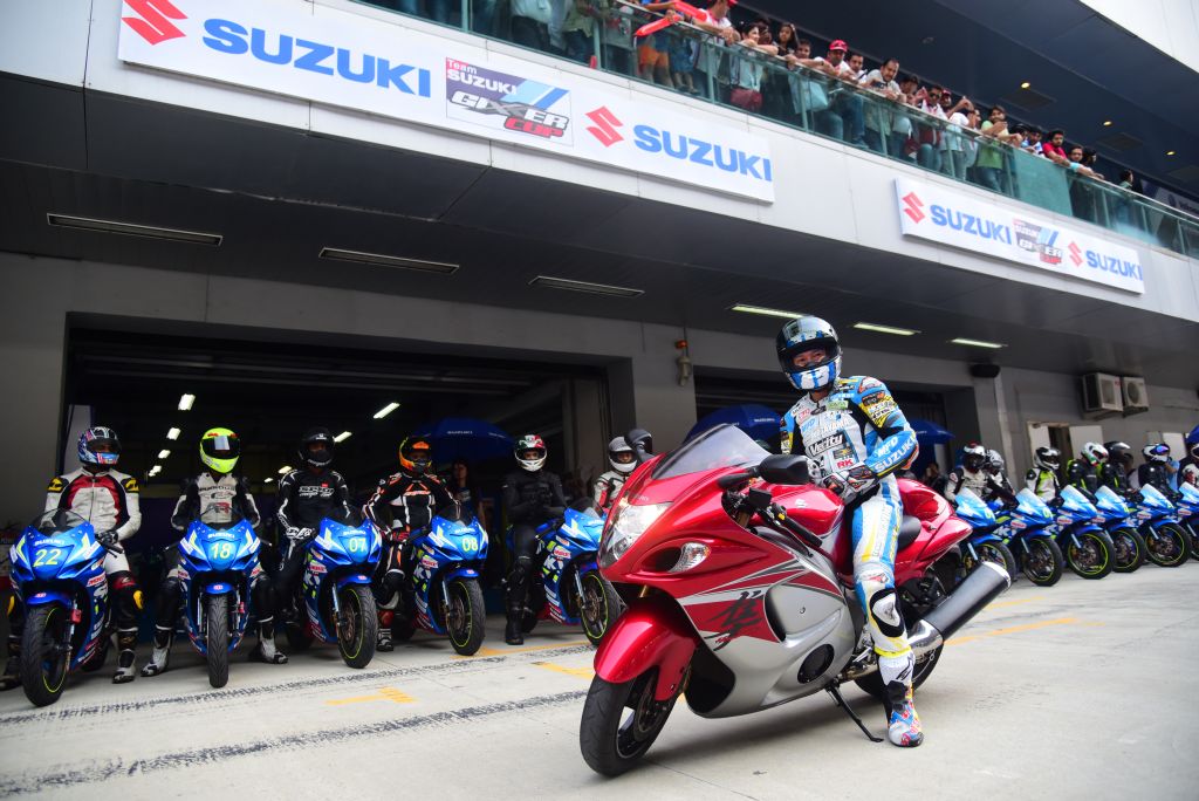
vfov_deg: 53.2
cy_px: 400
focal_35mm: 24
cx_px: 600
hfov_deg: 73.7
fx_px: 800
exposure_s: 1/1000
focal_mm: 24
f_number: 4
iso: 800
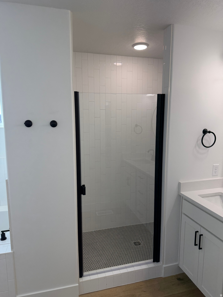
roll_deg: -0.1
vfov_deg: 71.6
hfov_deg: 56.8
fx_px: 206
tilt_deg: -8.1
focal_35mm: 24
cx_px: 112
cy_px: 148
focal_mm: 6.76
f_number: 1.78
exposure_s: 1/255
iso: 80
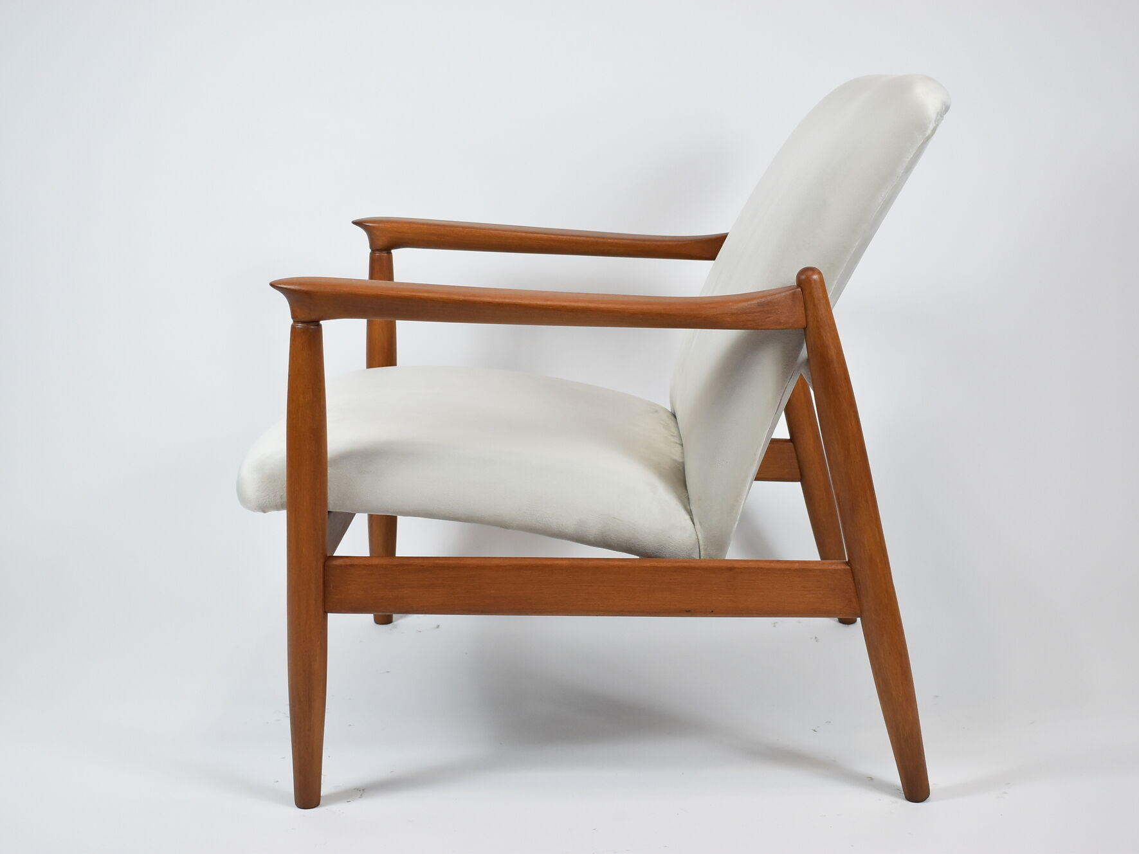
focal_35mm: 51
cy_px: 425
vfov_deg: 28.8
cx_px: 612
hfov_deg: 37.8
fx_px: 1663
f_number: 5.6
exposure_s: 1/125
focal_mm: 31
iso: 800
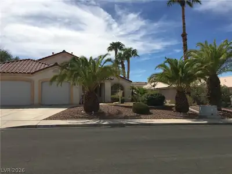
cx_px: 116
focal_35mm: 29
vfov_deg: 48.2
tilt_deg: +4.3
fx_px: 194
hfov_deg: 61.7
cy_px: 87
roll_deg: +1.2
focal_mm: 4.15
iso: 25
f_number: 2.2
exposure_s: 1/3344
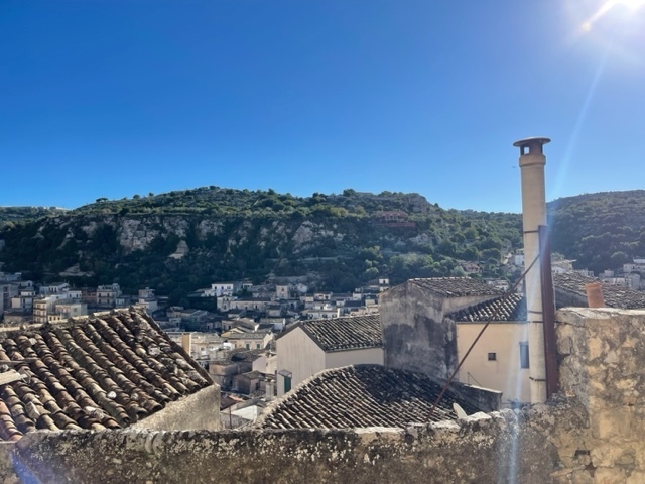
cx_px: 322
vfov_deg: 53.1
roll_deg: +1.4
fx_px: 484
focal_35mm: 26
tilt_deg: +1.6
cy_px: 242
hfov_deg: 67.3
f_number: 1.6
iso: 32
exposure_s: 1/4049
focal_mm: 5.1
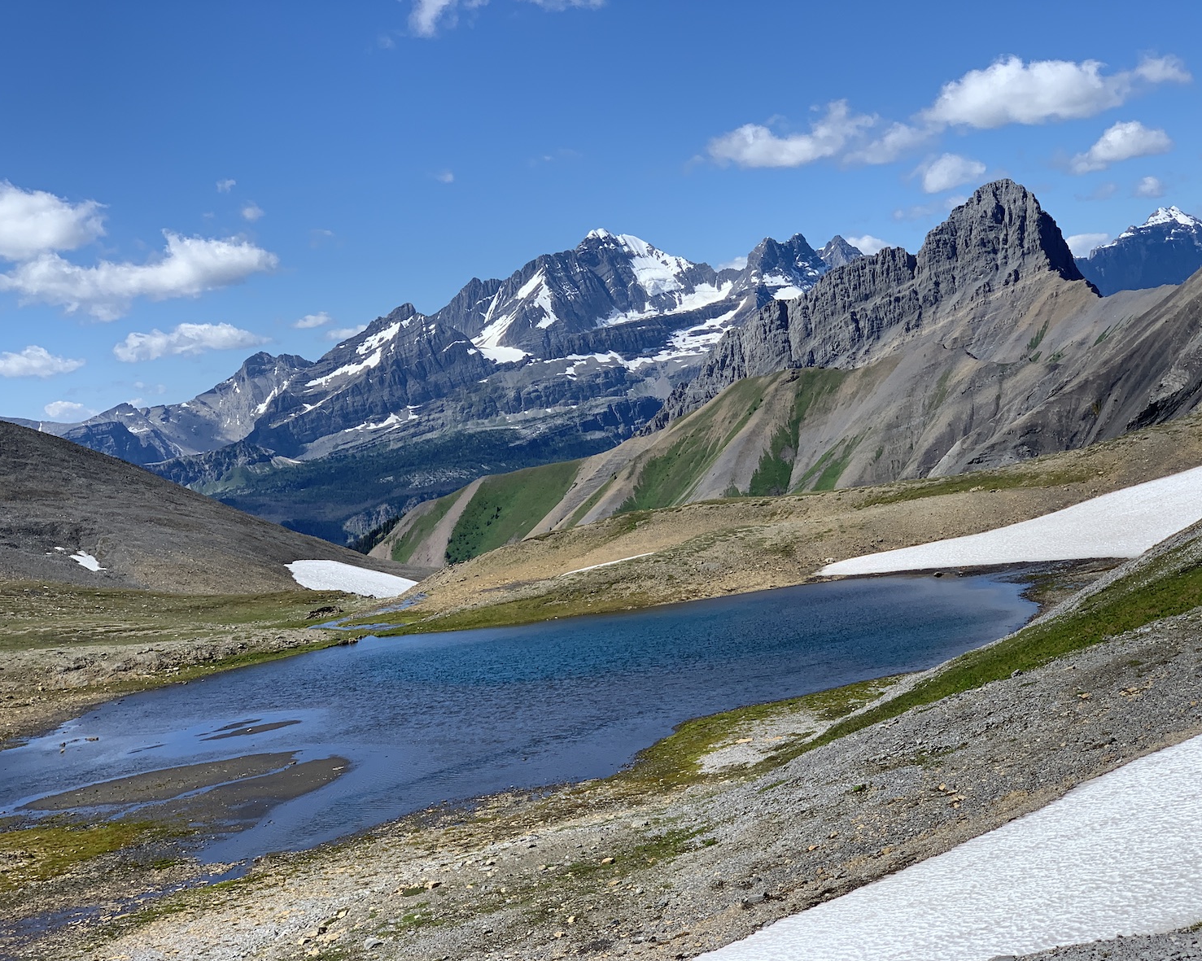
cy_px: 487
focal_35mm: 55
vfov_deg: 27.6
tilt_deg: -1.8
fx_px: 1956
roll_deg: +7.0
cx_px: 617
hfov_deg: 34.2
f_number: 2.4
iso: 16
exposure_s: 1/1295
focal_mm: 6
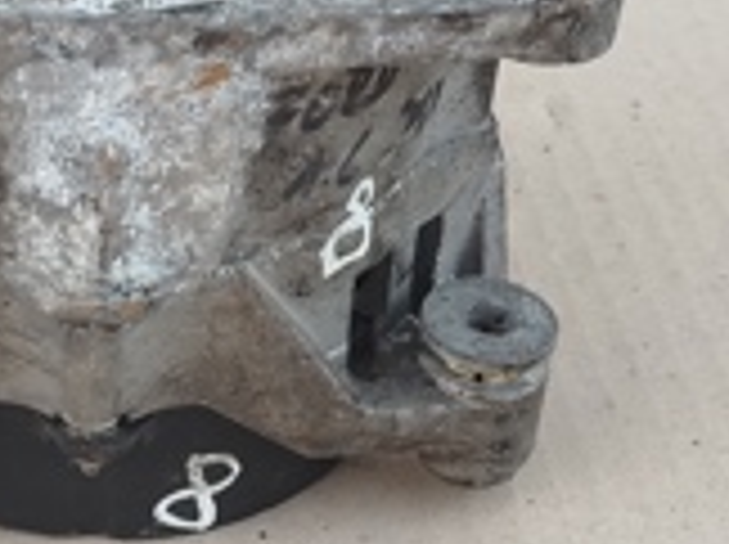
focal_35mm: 95
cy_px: 121
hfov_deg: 20.3
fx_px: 1998
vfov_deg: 15.4
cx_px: 86
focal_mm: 5.31
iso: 80
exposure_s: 1/50
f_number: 1.7
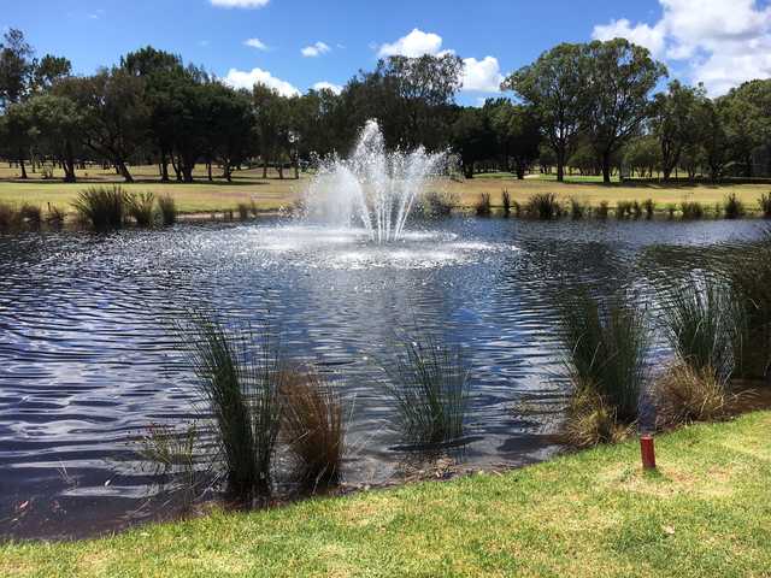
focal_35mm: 29
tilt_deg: -11.1
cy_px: 289
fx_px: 646
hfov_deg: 61.7
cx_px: 386
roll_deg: -1.0
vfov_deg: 48.2
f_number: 2.2
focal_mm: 4.15
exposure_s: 1/1709
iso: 25
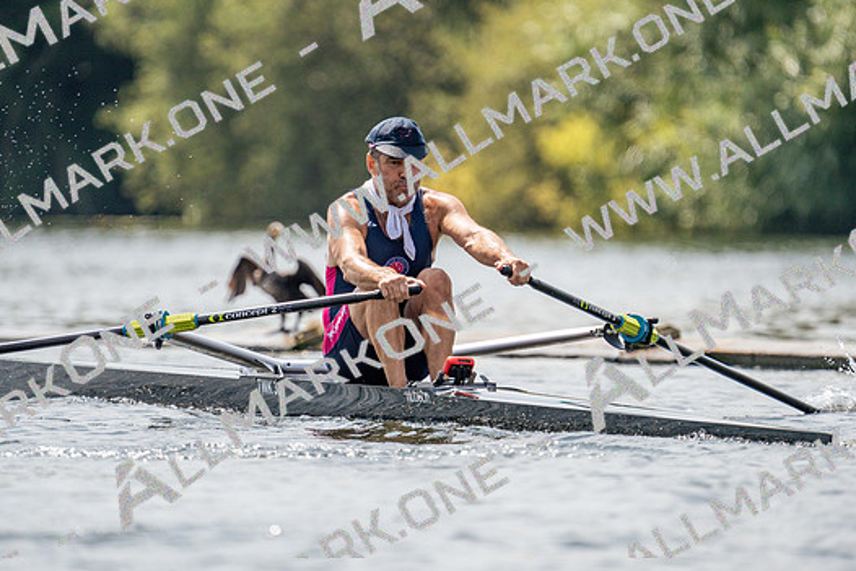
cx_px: 446
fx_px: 15720
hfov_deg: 3.1
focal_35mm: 661
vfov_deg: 2.1
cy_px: 279
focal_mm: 600
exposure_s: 1/1600
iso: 250
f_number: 6.3
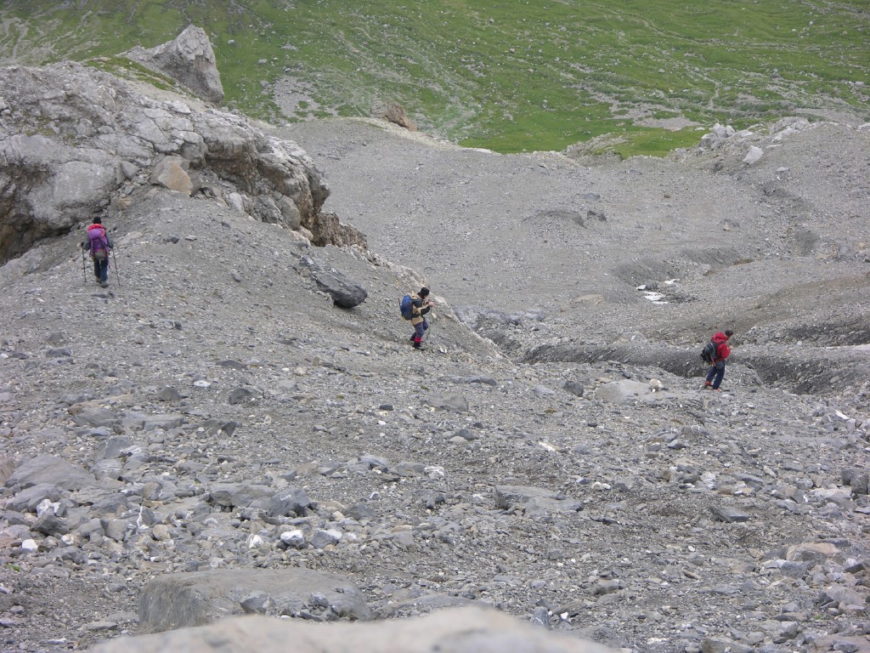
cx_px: 435
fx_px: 3267
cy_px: 326
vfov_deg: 11.4
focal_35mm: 130
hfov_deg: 15.2
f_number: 3.8
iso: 50
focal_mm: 31.9
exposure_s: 1/89.7
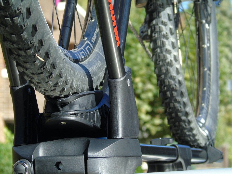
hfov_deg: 10.6
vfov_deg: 8.0
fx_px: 1246
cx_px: 116
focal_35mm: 186
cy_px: 87
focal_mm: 33
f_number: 5
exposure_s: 1/125
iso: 80
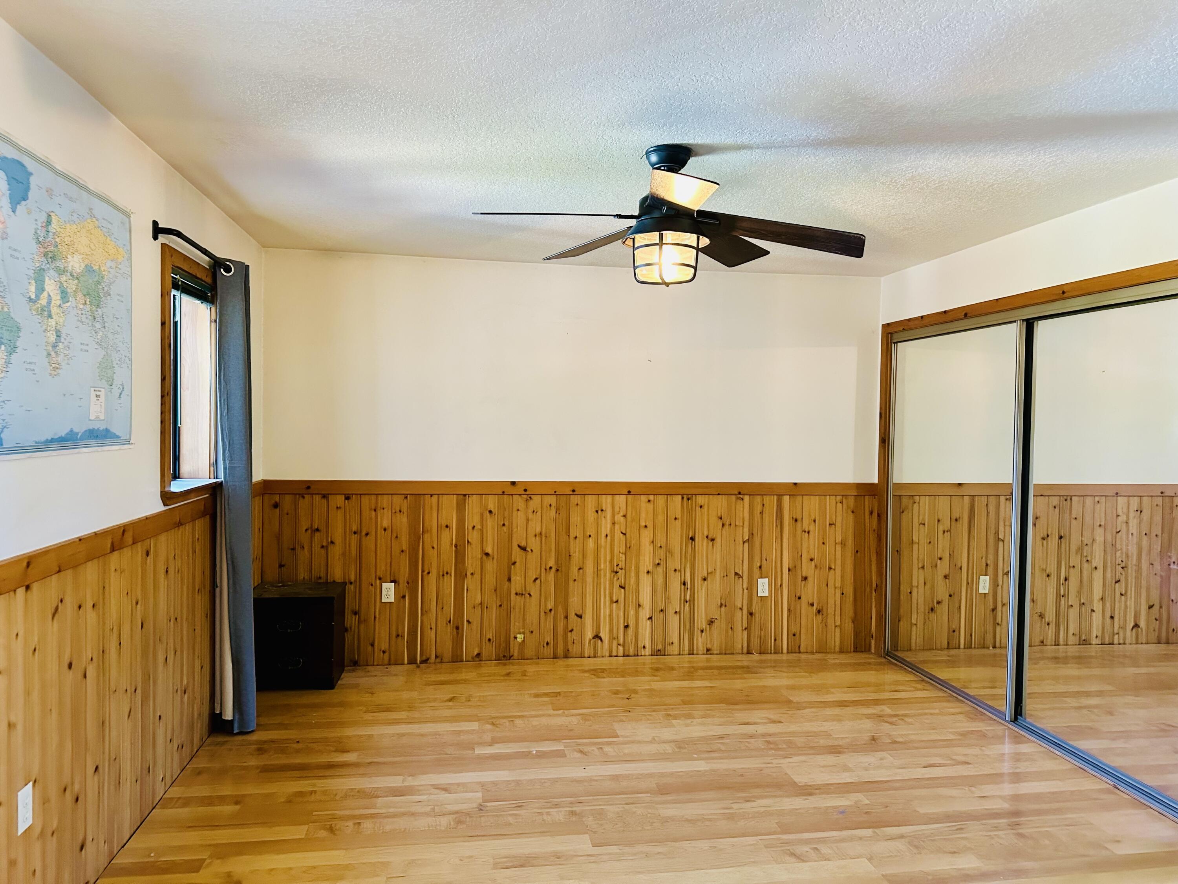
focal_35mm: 24
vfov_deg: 56.8
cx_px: 589
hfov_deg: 71.6
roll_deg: -0.9
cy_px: 442
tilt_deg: -1.3
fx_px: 817
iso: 640
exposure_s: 1/60
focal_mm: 6.86
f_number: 1.78
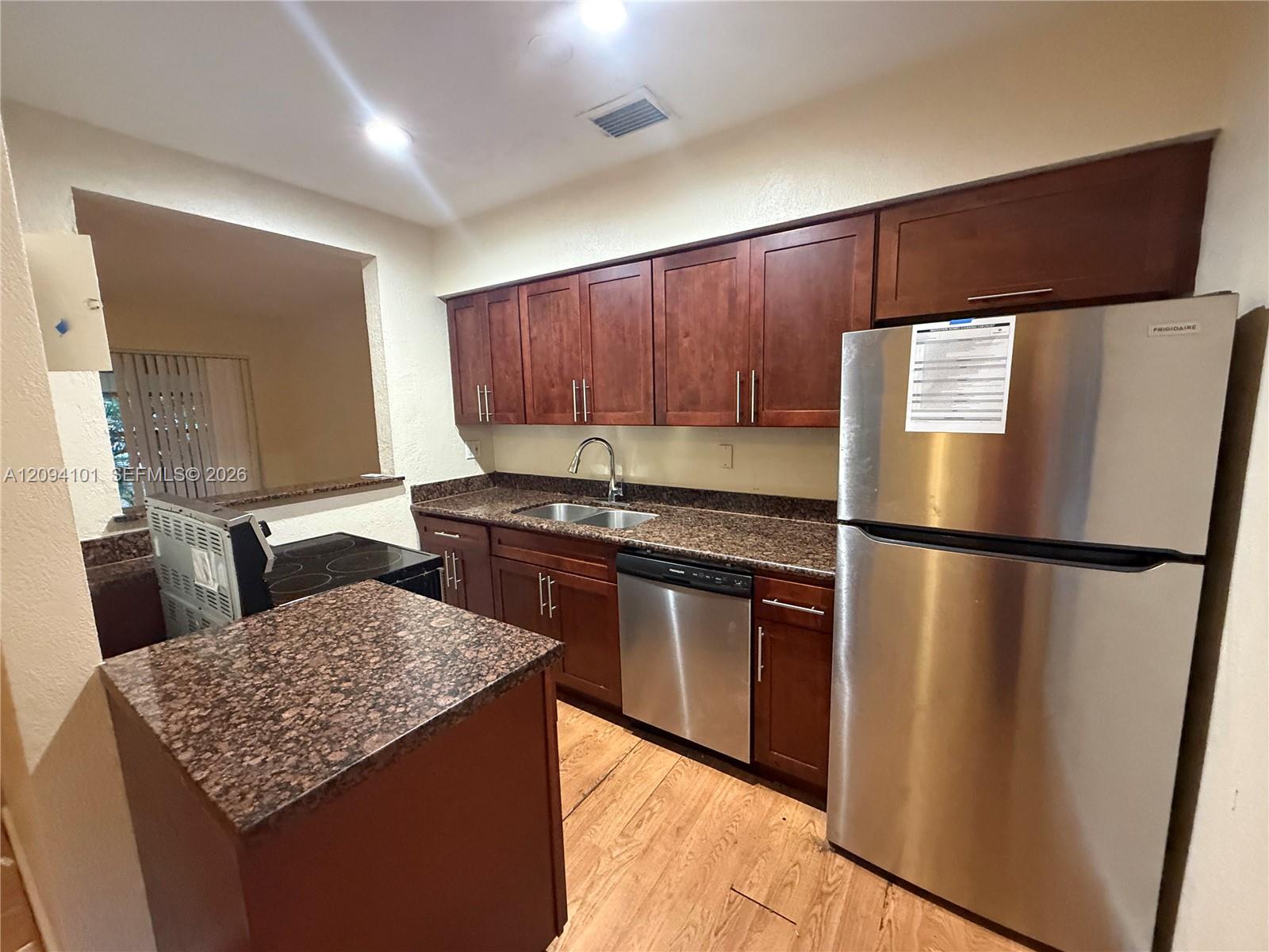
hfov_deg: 102.1
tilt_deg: -5.9
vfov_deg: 85.7
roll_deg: +2.4
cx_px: 634
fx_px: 513
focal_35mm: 14
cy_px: 476
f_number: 2.2
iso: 800
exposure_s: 1/60
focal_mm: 2.22
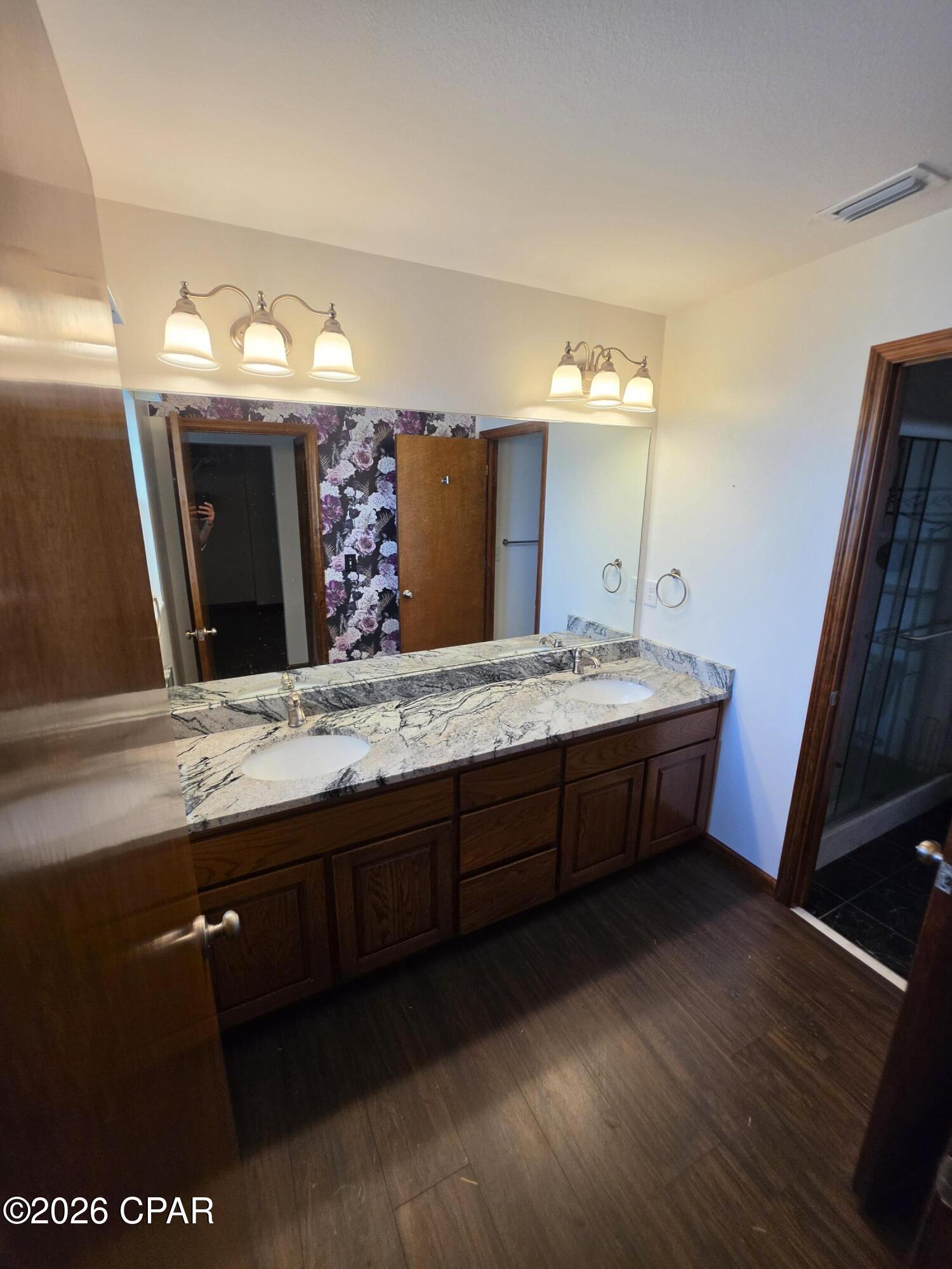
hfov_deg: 89.9
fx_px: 477
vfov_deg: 106.2
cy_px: 634
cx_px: 476
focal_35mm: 13
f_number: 1.9
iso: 160
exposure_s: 1/120
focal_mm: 2.2
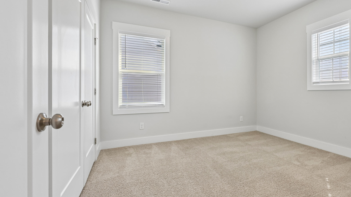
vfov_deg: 63.9
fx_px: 158
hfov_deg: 95.5
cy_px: 96
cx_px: 196
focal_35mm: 17
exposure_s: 1/40
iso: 125
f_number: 8
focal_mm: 14
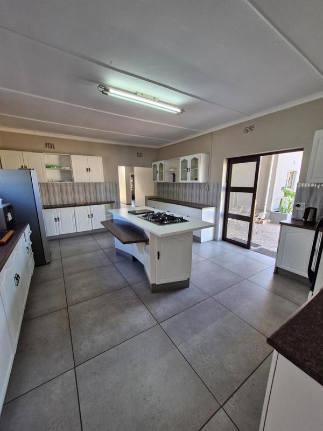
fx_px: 162
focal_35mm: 13
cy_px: 216
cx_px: 162
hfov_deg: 89.9
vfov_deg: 106.2
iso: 100
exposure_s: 1/50
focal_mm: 1.74
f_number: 2.2
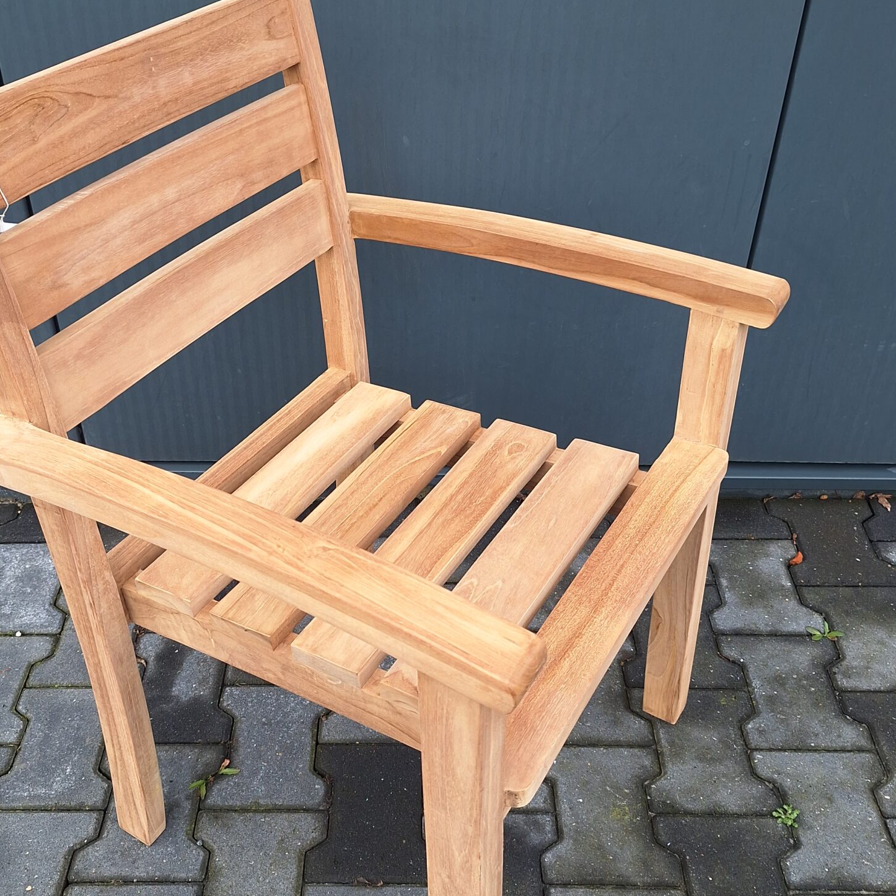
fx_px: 1054
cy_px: 455
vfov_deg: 46.0
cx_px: 395
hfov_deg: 46.0
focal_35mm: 36
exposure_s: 1/275
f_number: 1.8
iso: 40
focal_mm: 5.54
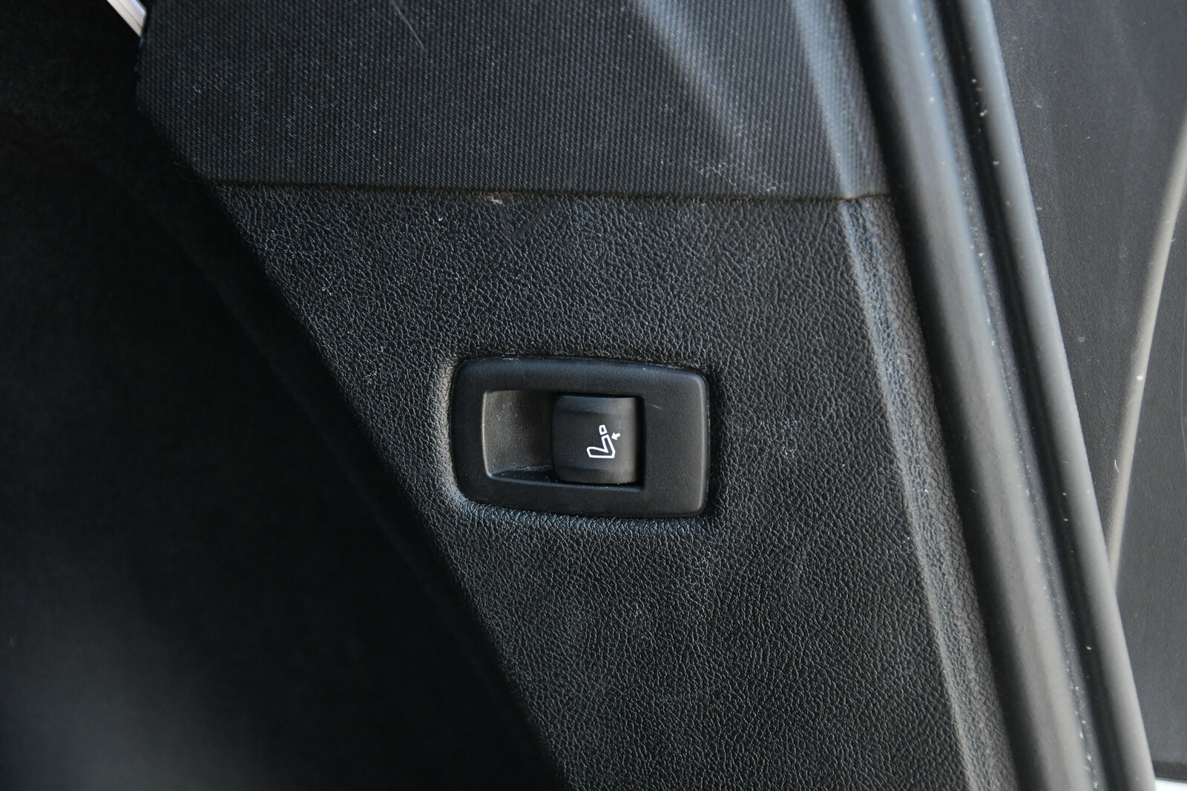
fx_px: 1978
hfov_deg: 33.4
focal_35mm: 60
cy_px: 396
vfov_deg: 22.6
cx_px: 594
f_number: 4.5
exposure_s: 1/800
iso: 3200
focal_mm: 40
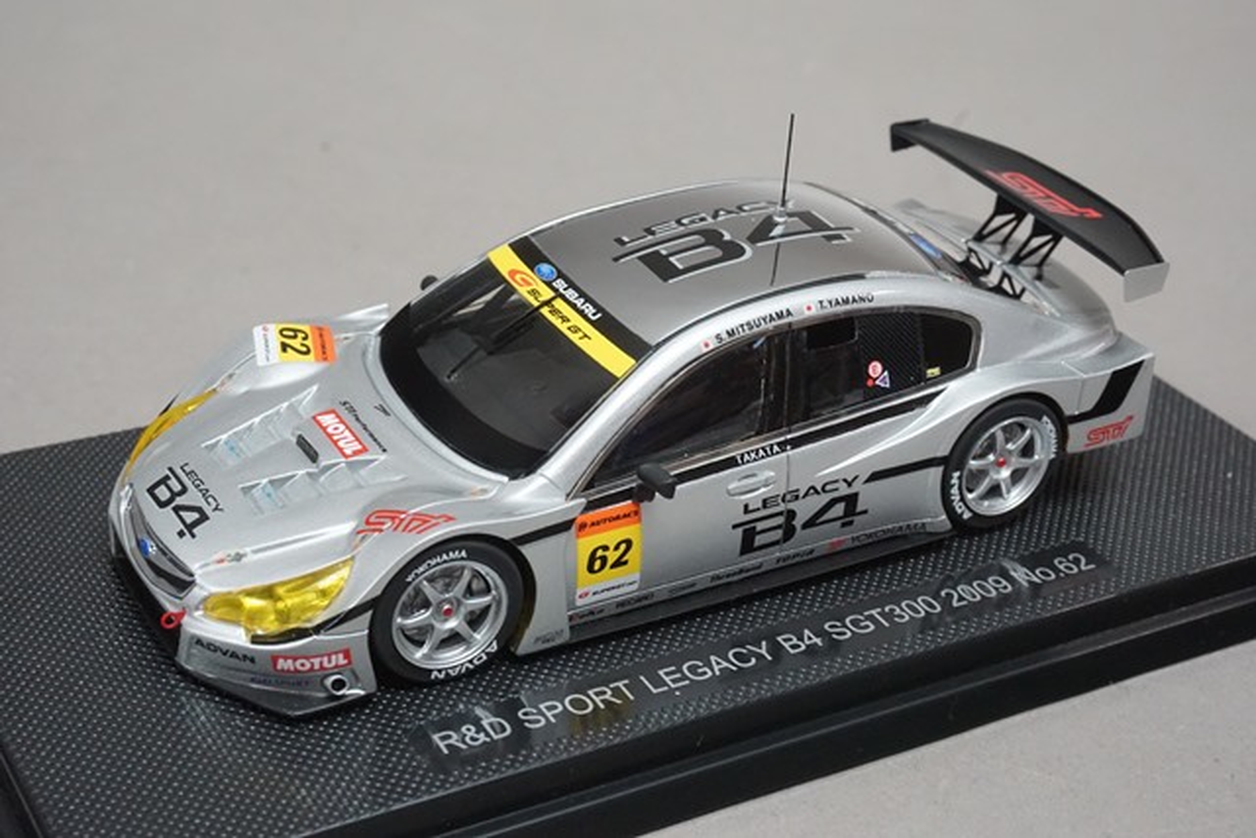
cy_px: 419
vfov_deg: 22.6
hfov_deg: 33.4
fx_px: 2094
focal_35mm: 60
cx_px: 628
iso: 3200
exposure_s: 1/13
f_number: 14
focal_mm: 40
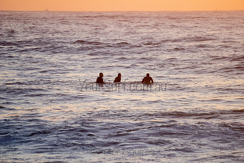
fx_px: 2402
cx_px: 122
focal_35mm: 354
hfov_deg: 5.8
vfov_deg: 3.9
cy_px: 82
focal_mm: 350
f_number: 5.6
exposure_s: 1/2000
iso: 800
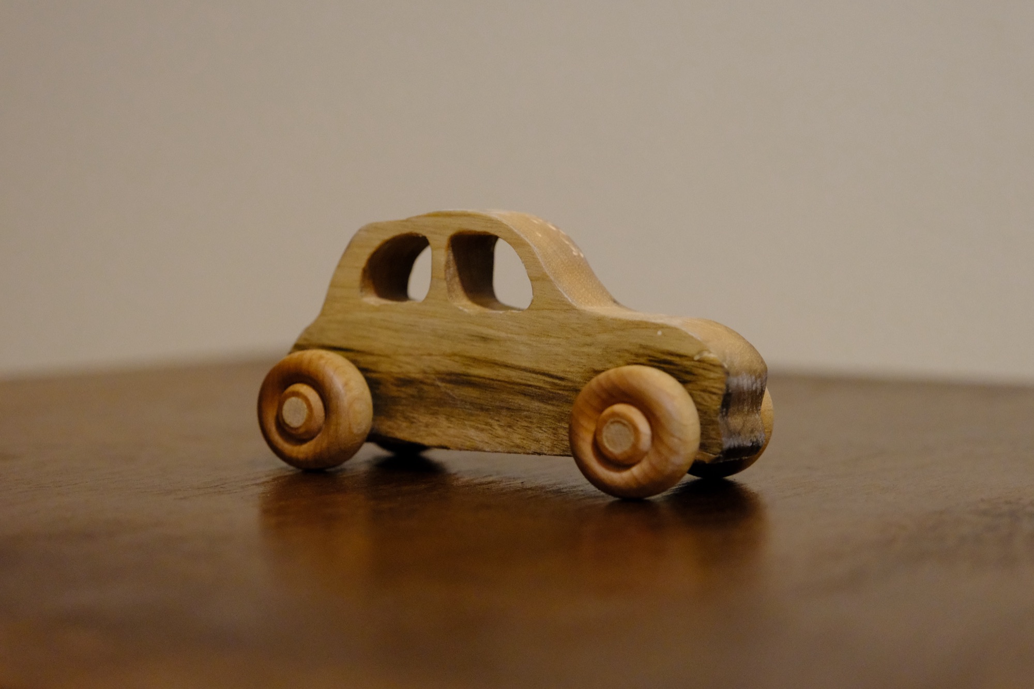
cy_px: 344
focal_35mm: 73
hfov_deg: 27.7
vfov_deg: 18.7
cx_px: 517
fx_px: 2096
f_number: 4
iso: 6400
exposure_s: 1/60
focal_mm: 48.5
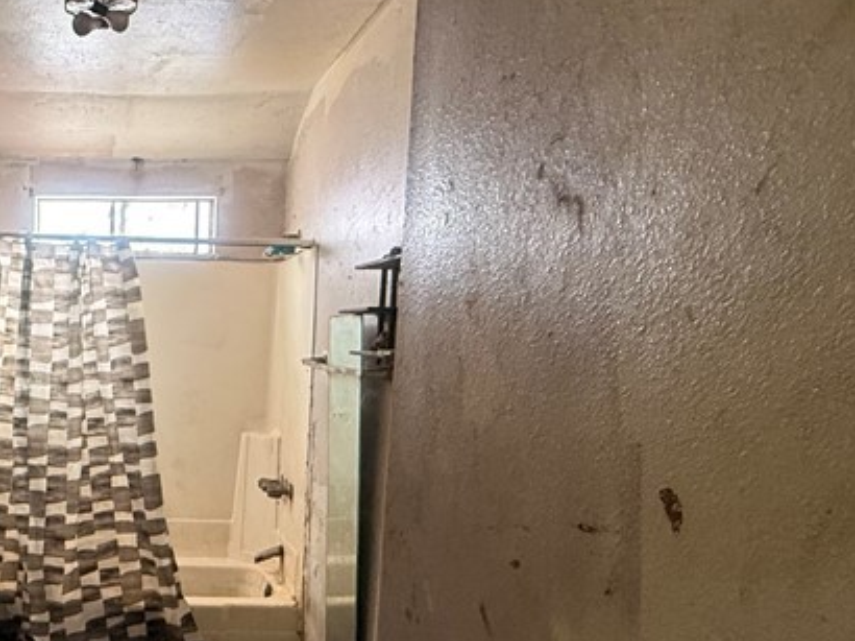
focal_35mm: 35
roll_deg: -1.7
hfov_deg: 47.6
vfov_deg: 40.0
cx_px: 96
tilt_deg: -8.5
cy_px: 441
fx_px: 864
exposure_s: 1/98
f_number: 2.2
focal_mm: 2.22
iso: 320
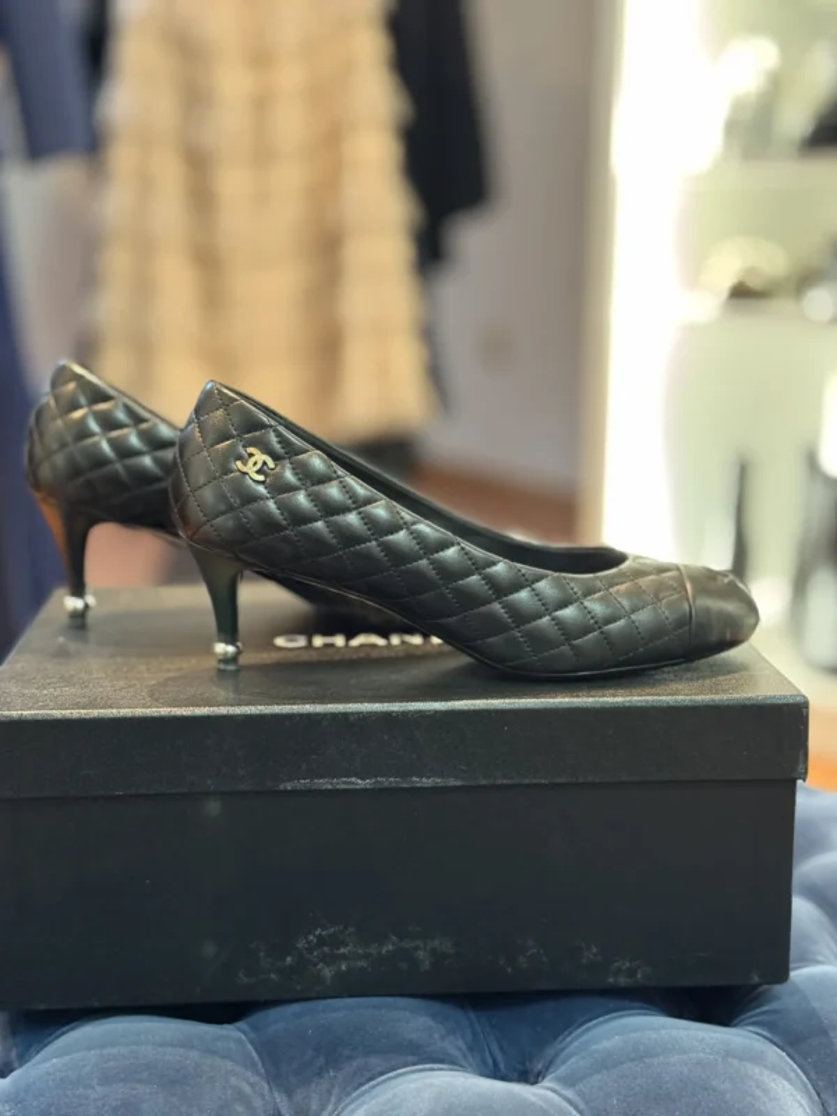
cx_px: 418
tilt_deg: -12.6
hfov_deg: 30.3
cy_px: 558
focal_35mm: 48
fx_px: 1547
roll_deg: -0.6
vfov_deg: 39.7
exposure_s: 1/25
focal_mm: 6.76
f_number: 1.78
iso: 640
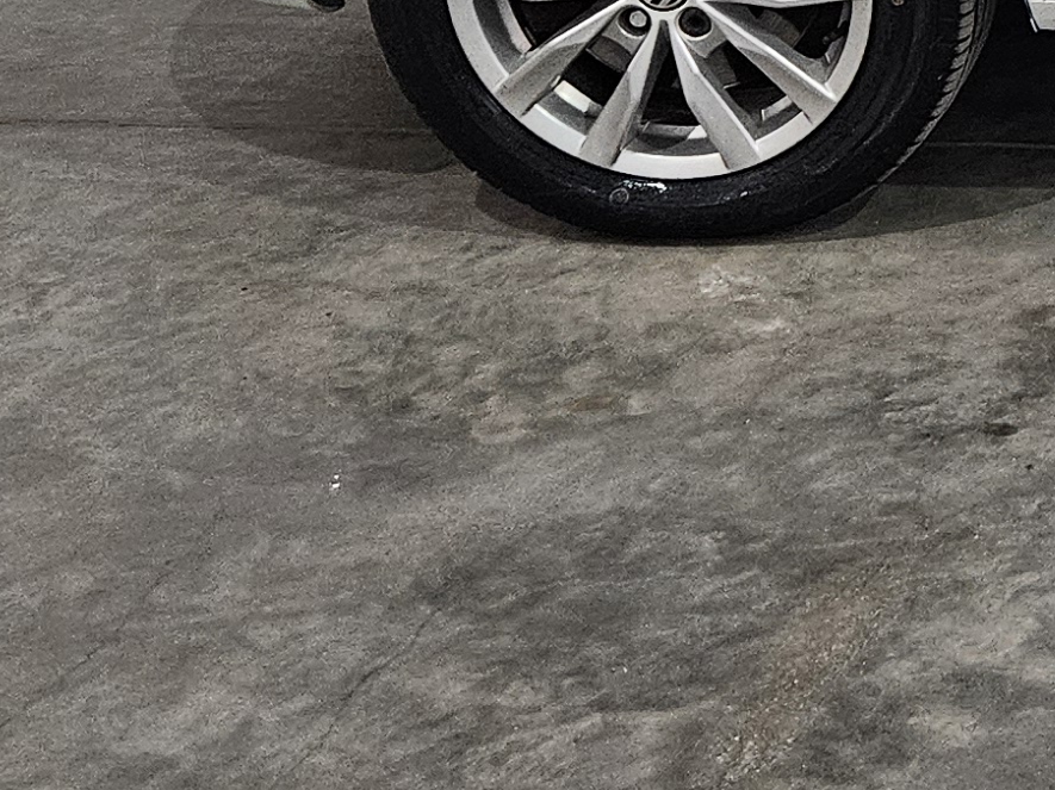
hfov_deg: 15.9
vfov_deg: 13.3
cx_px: 1935
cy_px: -428
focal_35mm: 104
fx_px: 3168
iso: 400
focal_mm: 5.4
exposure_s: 1/100
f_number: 1.8
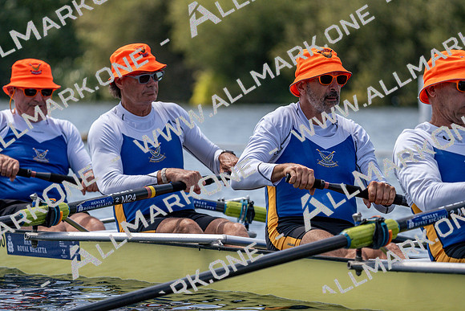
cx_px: 232
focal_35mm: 315
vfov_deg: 4.4
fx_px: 4070
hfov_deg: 6.5
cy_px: 156
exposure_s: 1/2000
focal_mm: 315
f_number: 6.3
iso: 320
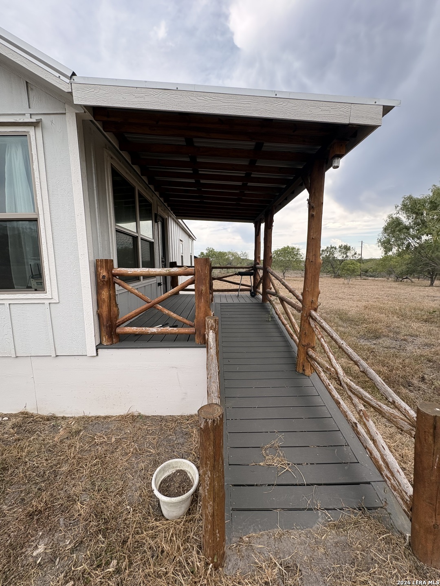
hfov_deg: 85.7
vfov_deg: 102.1
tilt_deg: -5.0
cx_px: 220
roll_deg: -0.1
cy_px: 293
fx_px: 237
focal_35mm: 14
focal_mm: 2.22
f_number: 2.2
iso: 64
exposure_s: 1/669
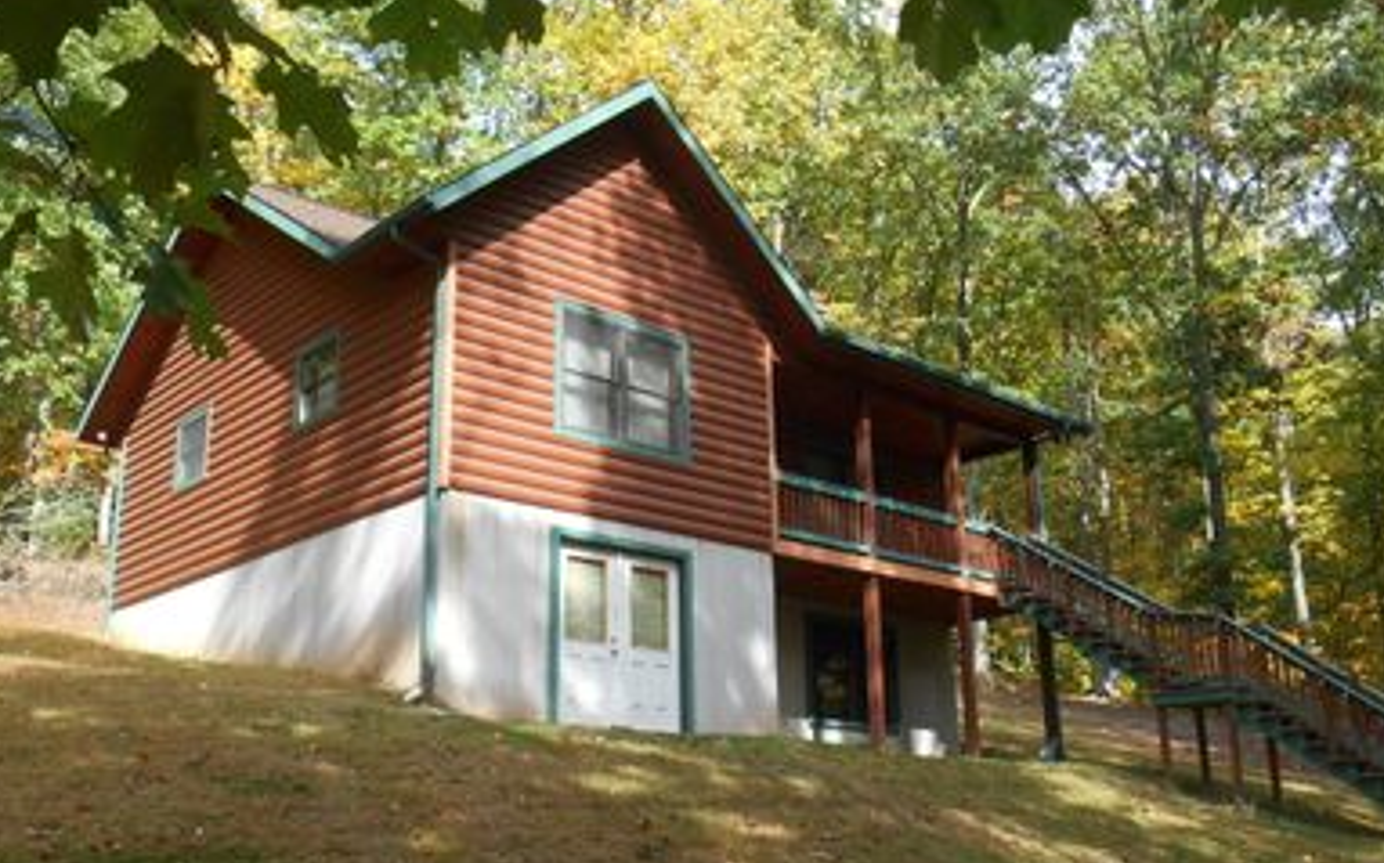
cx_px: 647
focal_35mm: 36
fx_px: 1357
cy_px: 460
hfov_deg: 54.0
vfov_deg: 35.3
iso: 80
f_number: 3.4
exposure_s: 1/200
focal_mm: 4.7
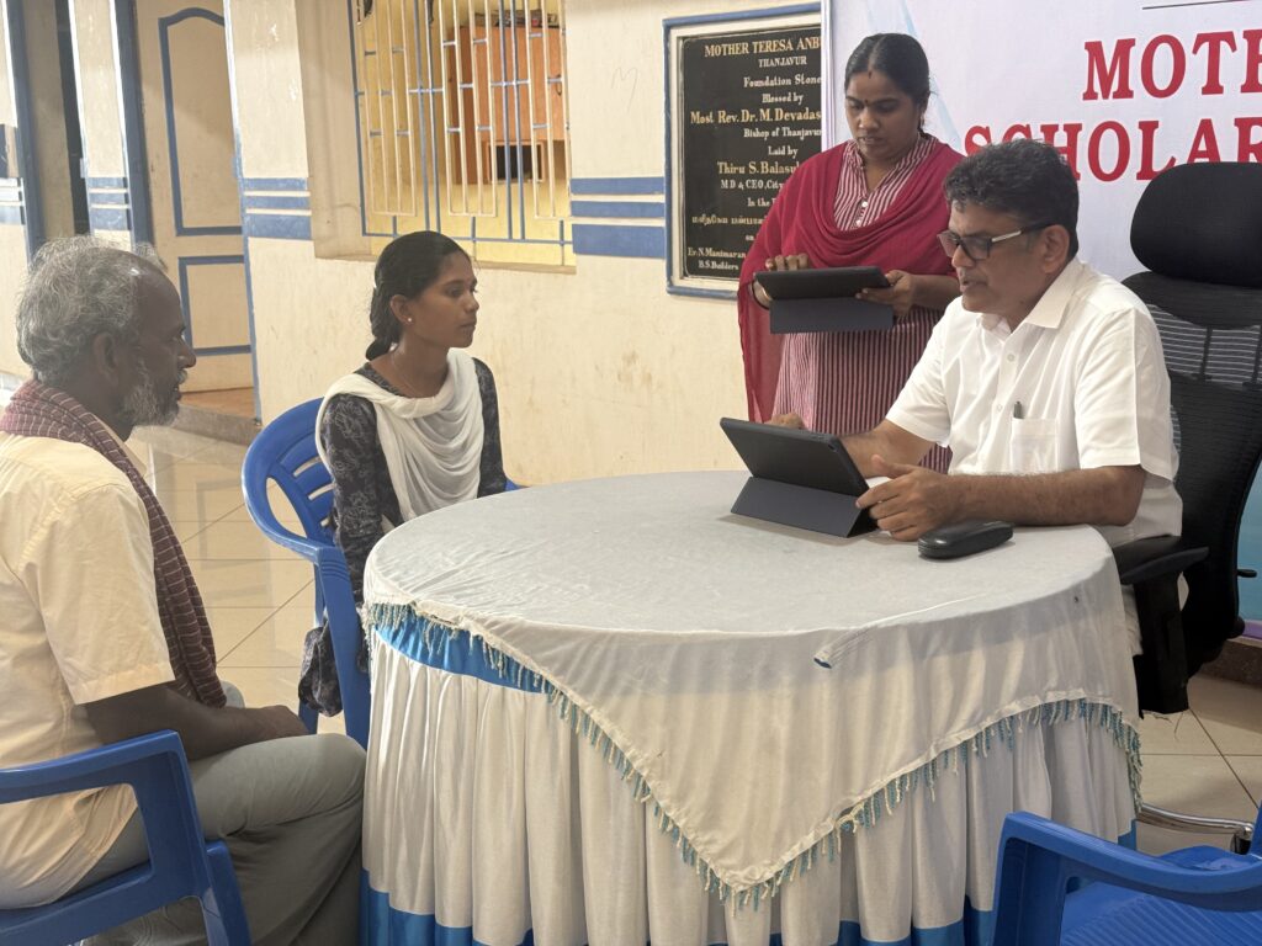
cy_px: 473
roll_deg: +1.2
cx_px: 631
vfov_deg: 30.3
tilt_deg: -10.2
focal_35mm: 48
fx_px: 1750
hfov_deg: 39.7
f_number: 1.78
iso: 80
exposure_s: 1/50
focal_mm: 6.76
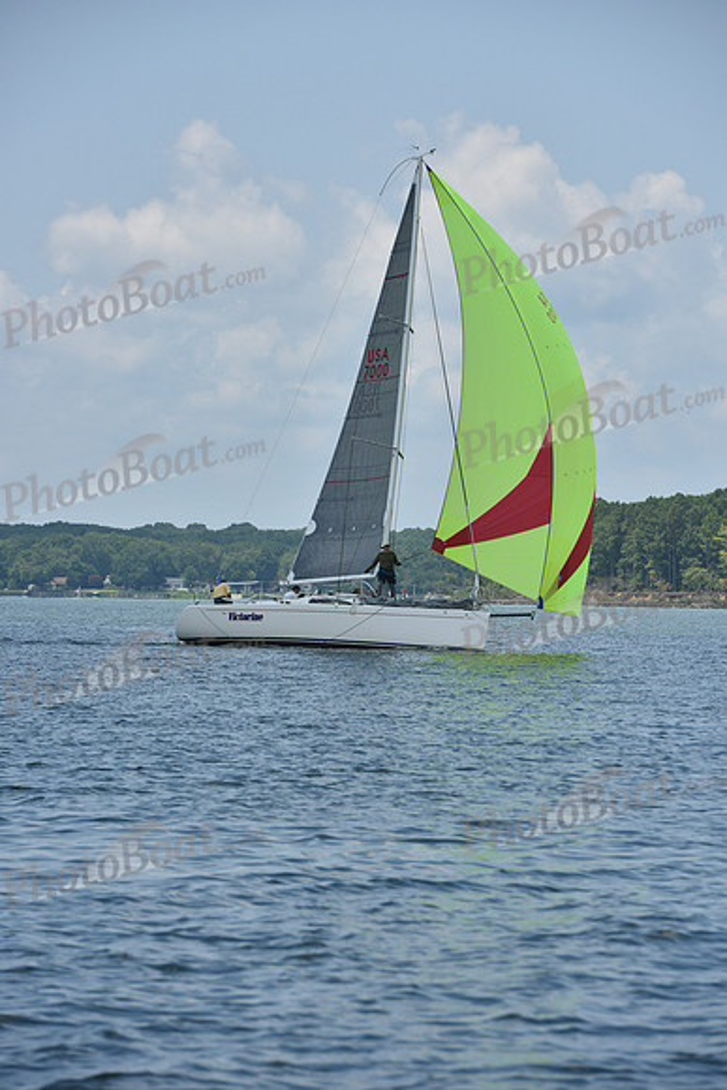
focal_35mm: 200
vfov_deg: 10.3
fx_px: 6054
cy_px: 545
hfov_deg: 6.9
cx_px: 364
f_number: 10
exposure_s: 1/1000
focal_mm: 200
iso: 320
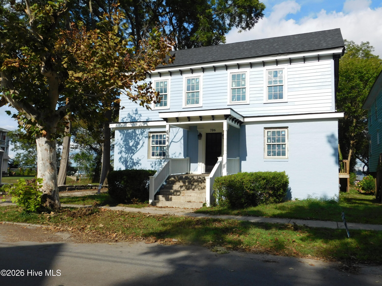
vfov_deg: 46.8
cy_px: 143
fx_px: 331
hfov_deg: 60.0
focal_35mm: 30
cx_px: 191
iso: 125
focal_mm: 5.3
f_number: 6.4
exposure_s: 1/500
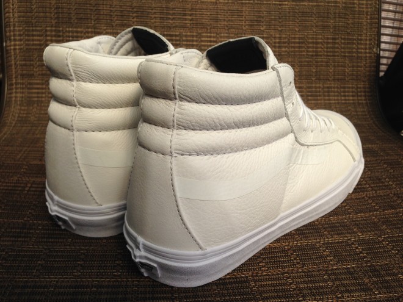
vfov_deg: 42.9
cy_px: 151
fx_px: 384
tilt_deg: -24.7
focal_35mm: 33
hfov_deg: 55.4
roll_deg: -2.2
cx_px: 202
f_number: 2.4
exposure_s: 1/834
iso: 50
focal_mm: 4.12
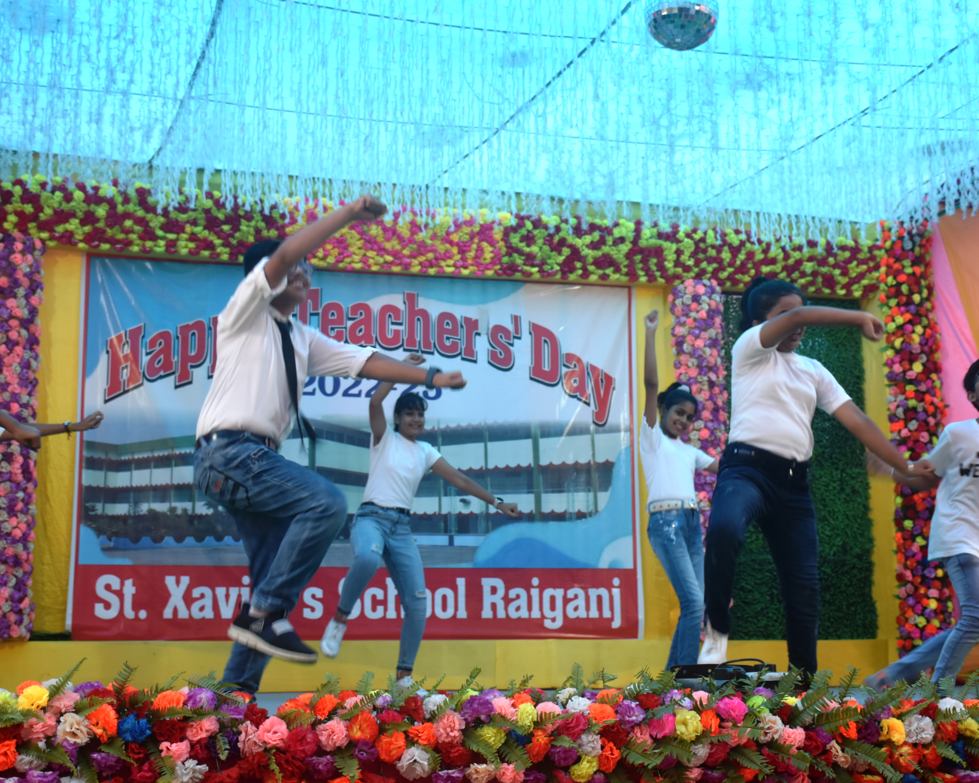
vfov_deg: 29.7
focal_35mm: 51
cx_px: 520
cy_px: 393
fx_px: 1478
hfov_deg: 36.6
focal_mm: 30
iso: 500
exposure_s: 1/60
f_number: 4
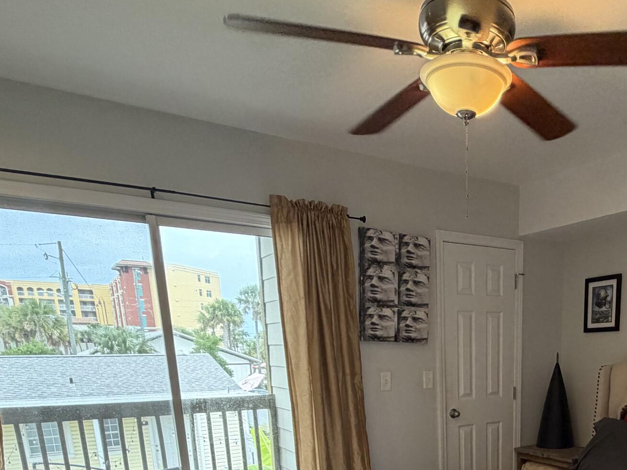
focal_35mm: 32
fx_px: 579
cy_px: 494
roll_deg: +0.5
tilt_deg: -13.8
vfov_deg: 38.1
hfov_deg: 53.9
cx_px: 480
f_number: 2.2
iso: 200
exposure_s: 1/120
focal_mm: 2.22
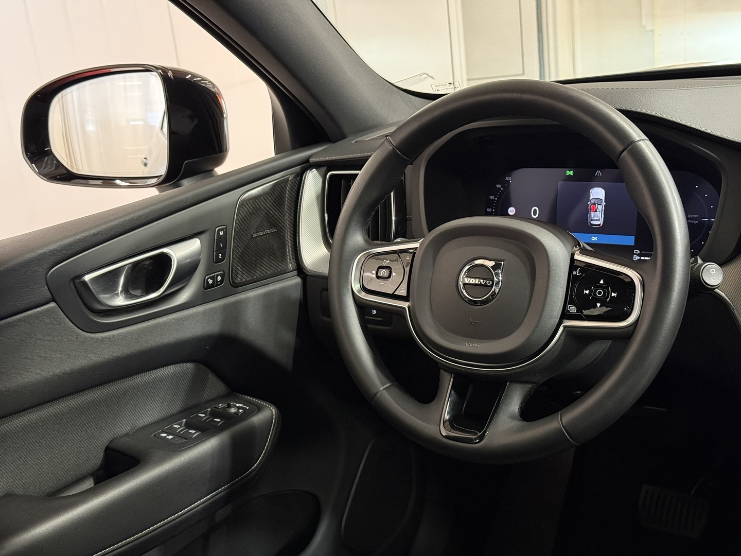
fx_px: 1028
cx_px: 370
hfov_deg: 39.7
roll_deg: +6.9
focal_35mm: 48
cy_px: 278
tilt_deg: -16.7
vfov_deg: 30.3
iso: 500
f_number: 1.78
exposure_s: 1/33
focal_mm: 6.76
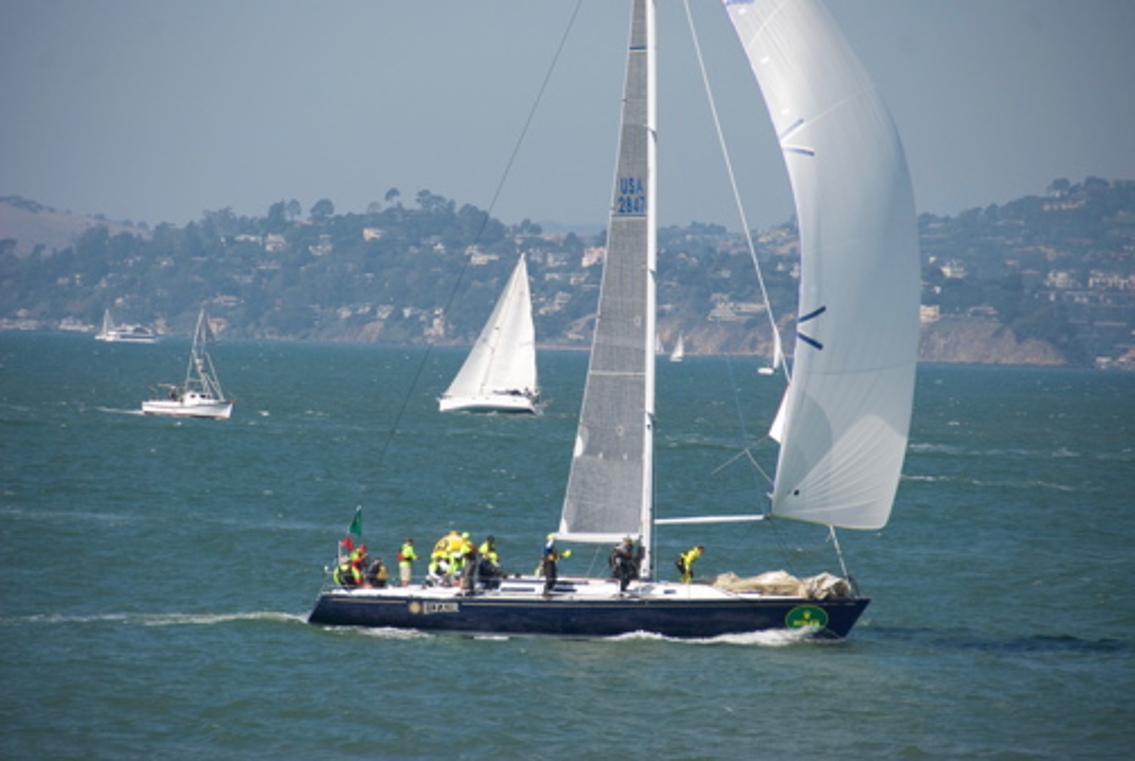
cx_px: 568
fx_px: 8051
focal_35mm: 255
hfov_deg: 8.1
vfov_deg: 5.4
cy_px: 380
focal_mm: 170
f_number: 5.6
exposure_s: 1/1600
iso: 320
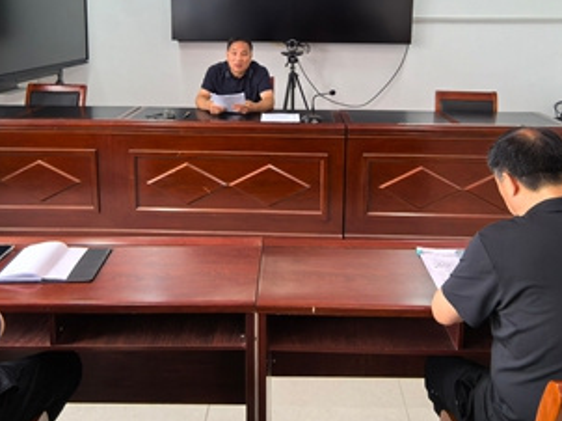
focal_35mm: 31
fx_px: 503
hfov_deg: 58.4
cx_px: 281
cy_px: 94
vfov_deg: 43.6
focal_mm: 1.95
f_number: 2.2
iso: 100
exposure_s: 1/50
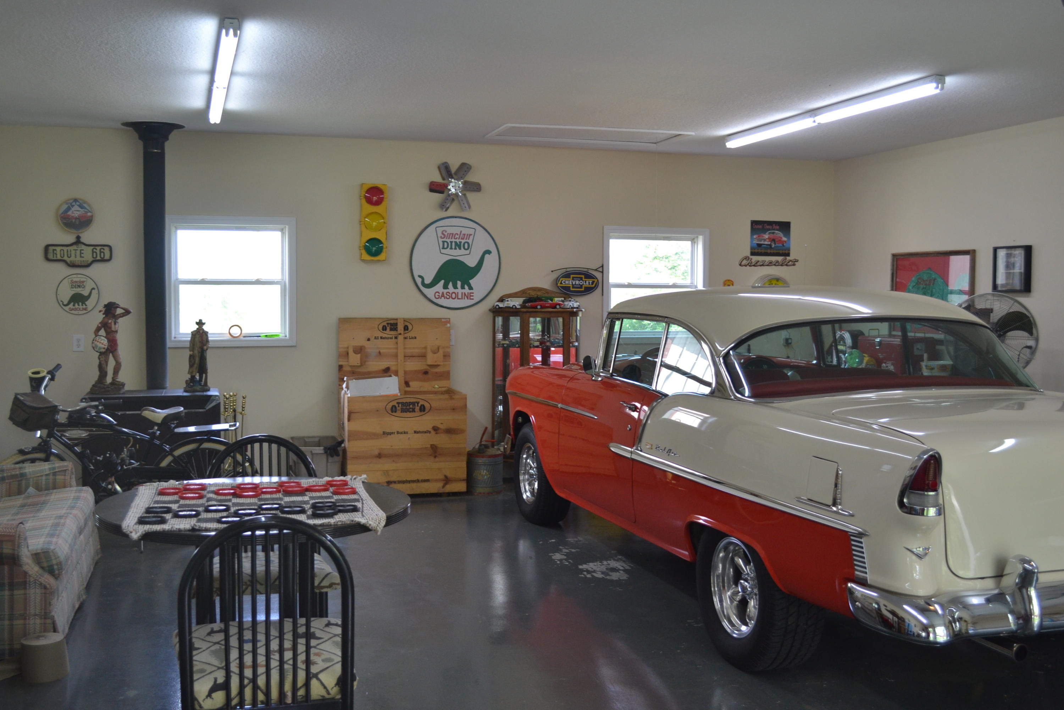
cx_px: 532
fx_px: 1064
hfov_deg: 53.1
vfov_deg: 36.9
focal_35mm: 36
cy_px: 355
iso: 400
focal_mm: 24
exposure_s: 1/100
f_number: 5
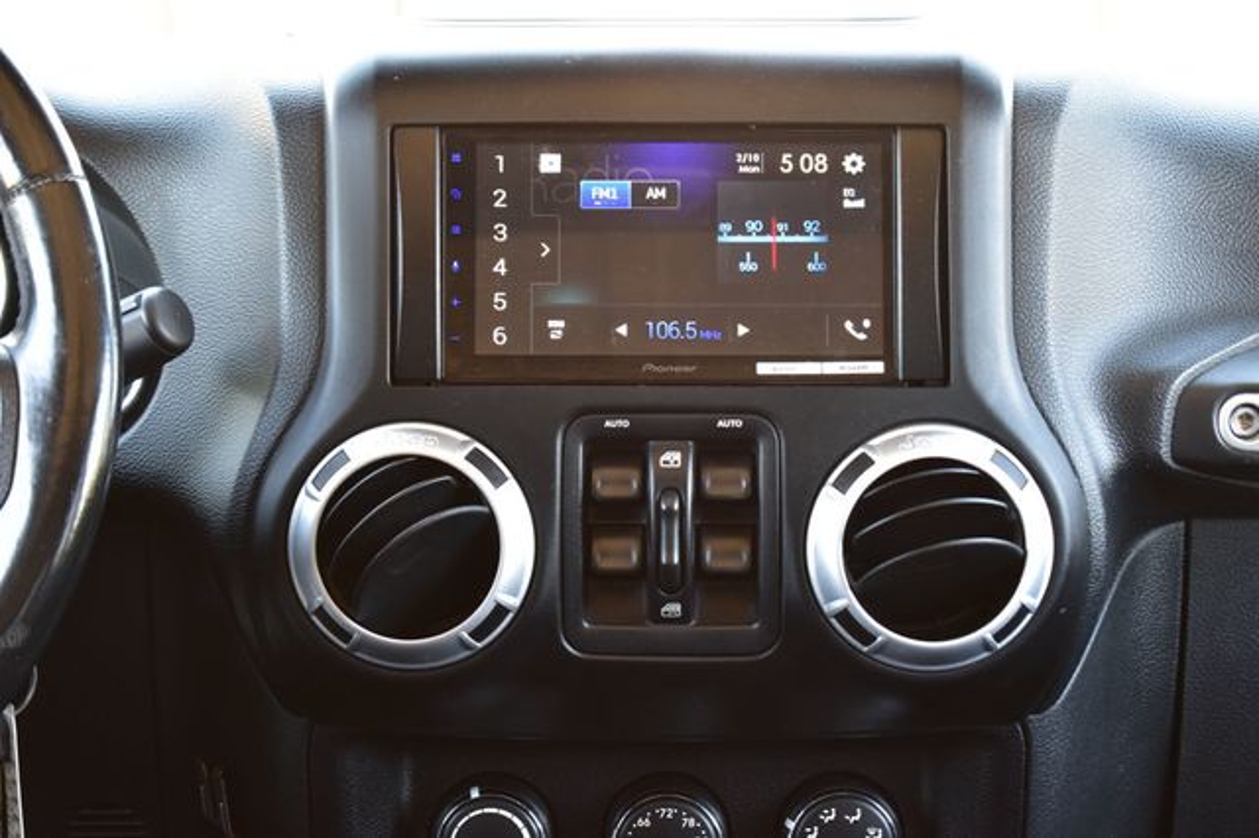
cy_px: 419
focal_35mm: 82
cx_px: 630
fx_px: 2884
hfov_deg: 24.6
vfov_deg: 16.5
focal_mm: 55
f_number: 6.3
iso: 560
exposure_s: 1/15
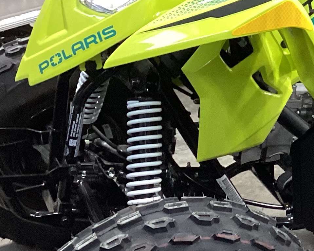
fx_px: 957
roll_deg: +0.5
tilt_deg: -24.3
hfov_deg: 17.8
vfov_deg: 14.9
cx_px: 372
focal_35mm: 103
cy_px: 106
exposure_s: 1/60
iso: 200
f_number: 2.4
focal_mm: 3.3
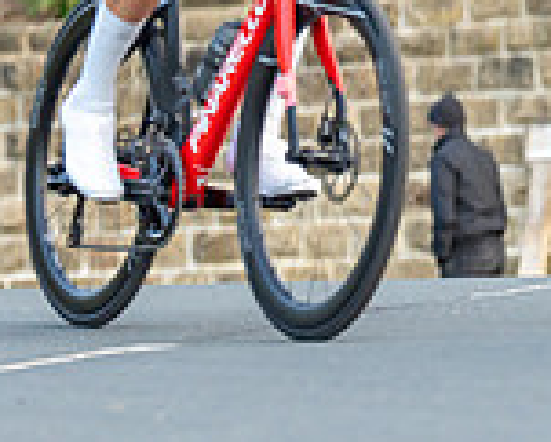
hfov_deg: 5.1
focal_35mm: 379
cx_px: -219
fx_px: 6185
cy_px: -203
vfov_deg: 4.1
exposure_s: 1/1000
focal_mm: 105
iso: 1250
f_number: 2.8
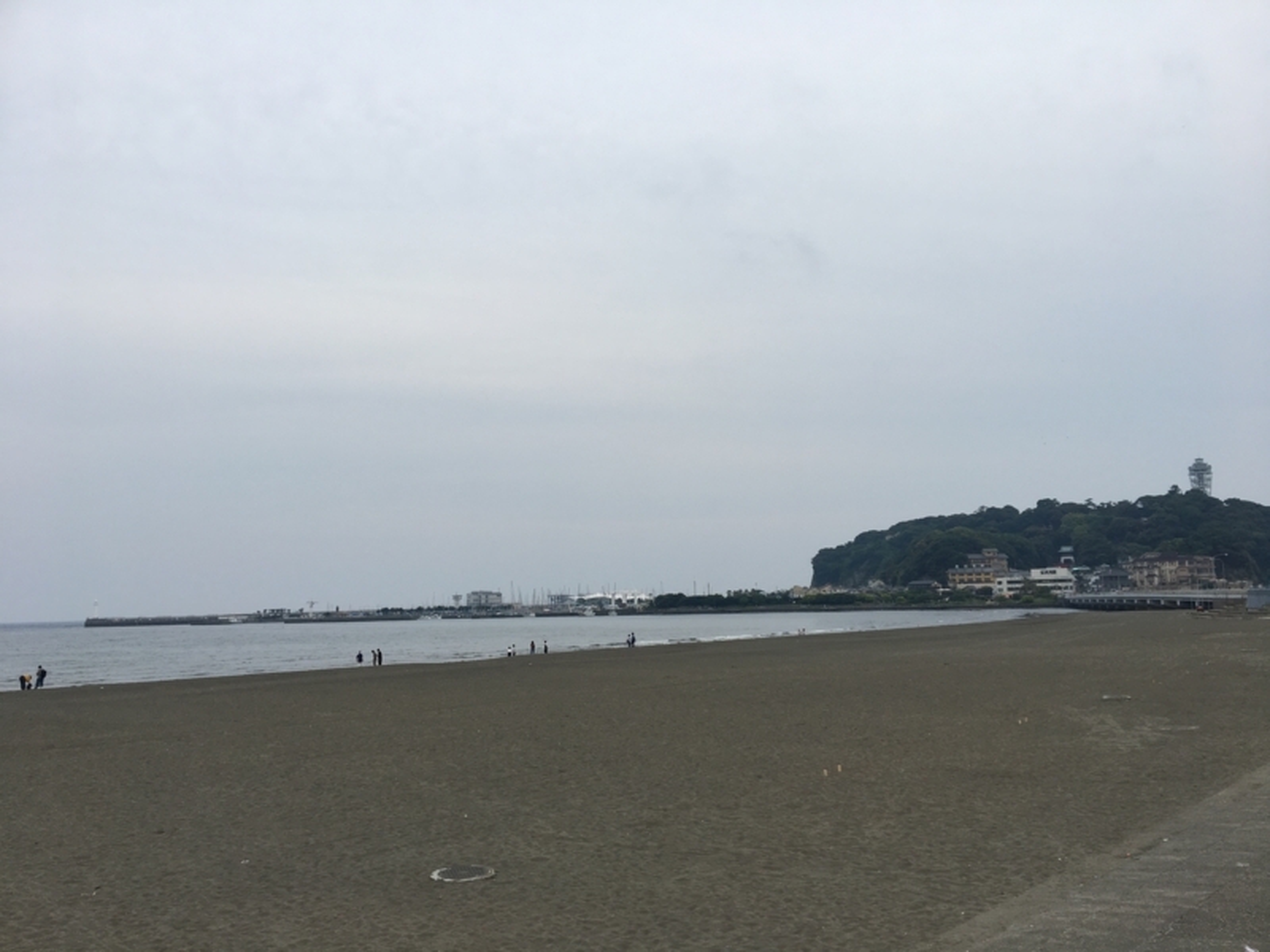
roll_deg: +1.4
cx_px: 635
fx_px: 1064
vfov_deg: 48.2
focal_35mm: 29
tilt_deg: +7.4
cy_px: 476
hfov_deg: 61.7
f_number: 2.2
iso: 25
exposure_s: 1/663
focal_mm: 4.15
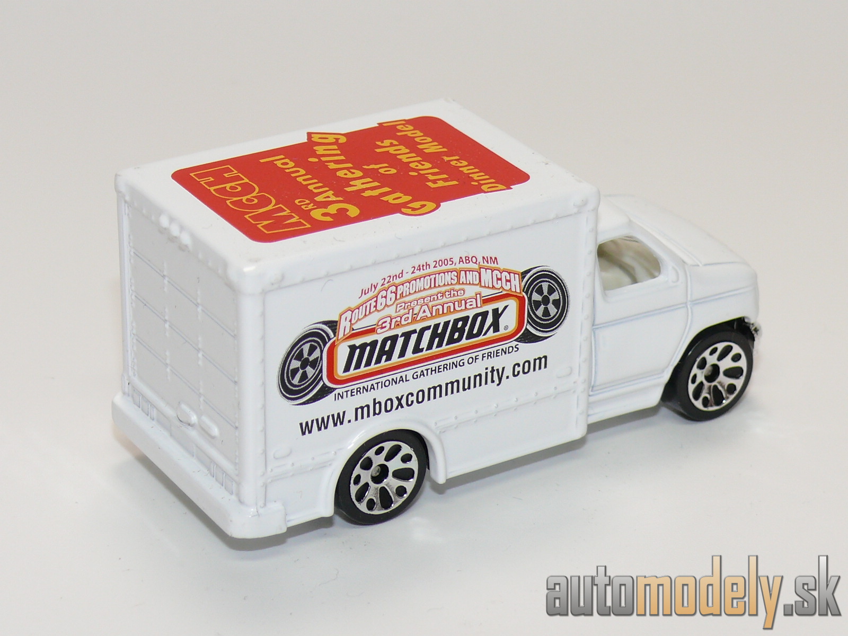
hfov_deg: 18.2
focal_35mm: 108
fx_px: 2646
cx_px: 424
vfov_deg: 13.7
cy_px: 318
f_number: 4
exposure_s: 1/30
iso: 100
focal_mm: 13.8
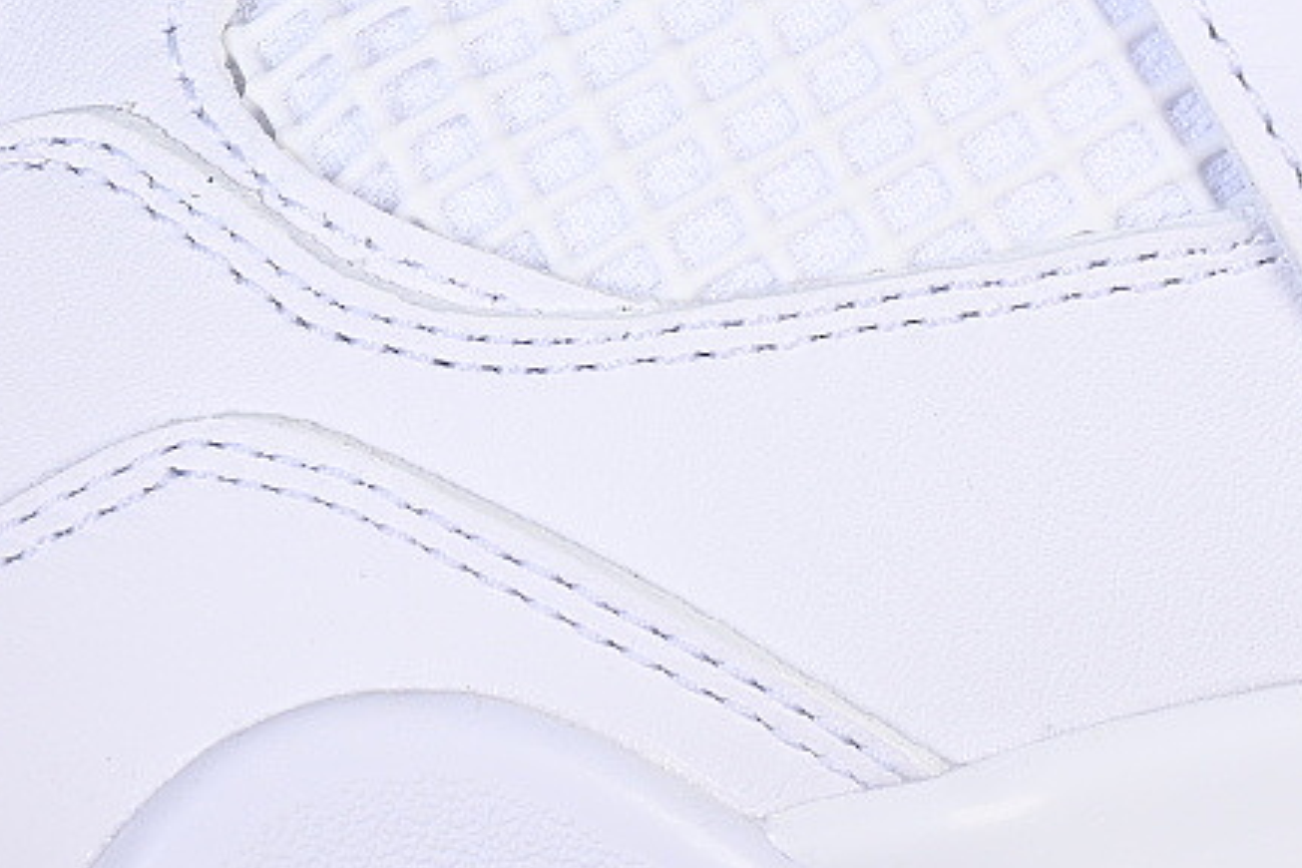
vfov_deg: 7.4
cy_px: 275
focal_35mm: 186
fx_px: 6726
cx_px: 949
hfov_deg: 11.0
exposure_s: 1/80
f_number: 7.1
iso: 160
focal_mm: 50
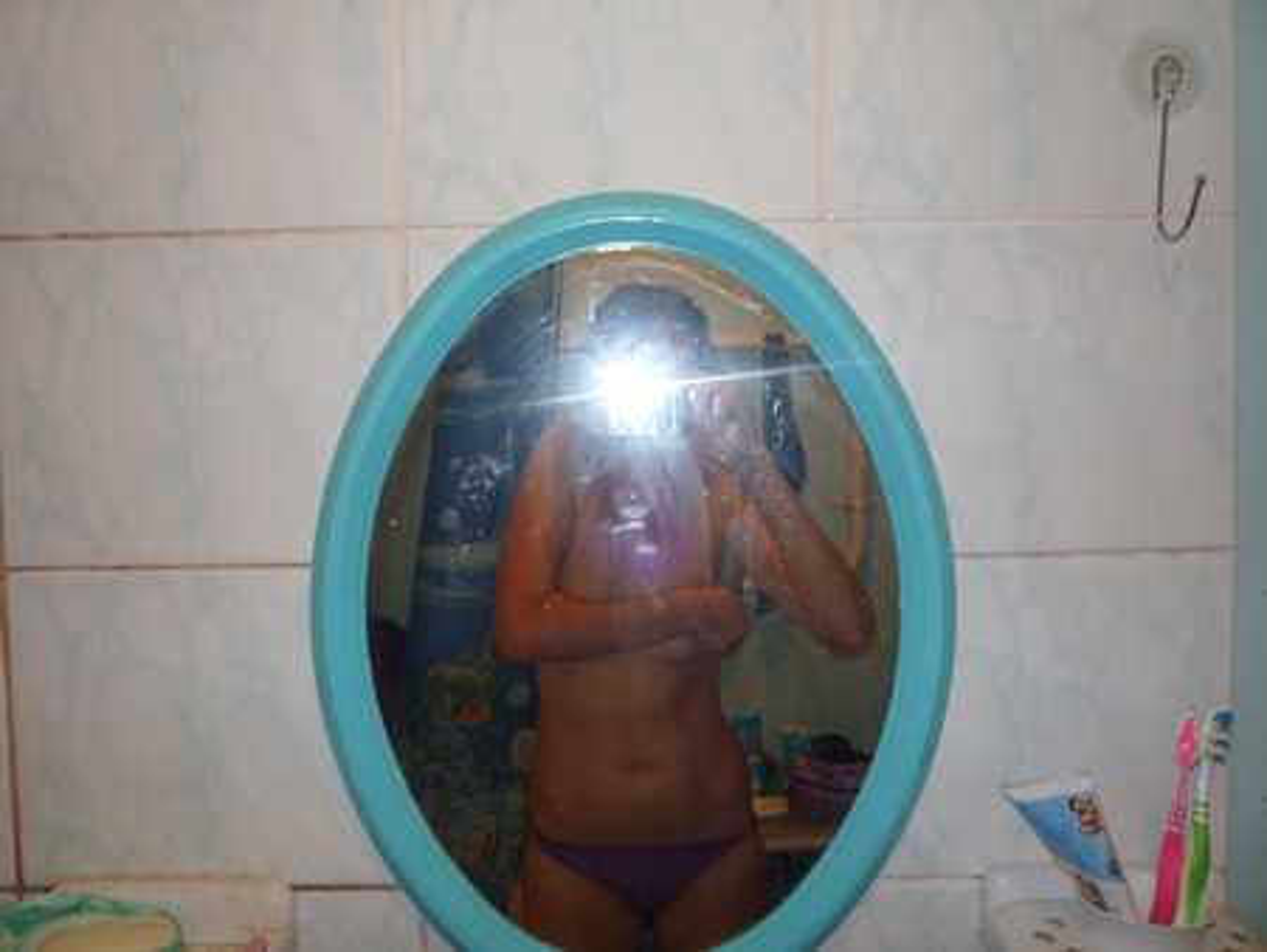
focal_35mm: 30
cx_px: 634
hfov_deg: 59.9
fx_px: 1099
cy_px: 476
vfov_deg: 46.8
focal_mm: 5.2
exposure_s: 1/30
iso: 100
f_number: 3.3
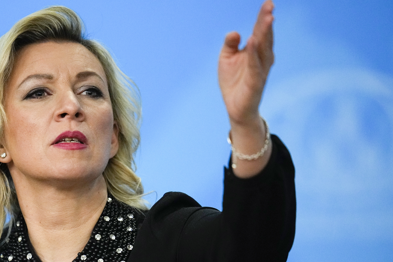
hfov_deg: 3.1
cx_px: 91
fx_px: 7172
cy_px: 213
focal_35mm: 657
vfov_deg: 2.1
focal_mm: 400
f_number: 2.8
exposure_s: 1/640
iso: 5000
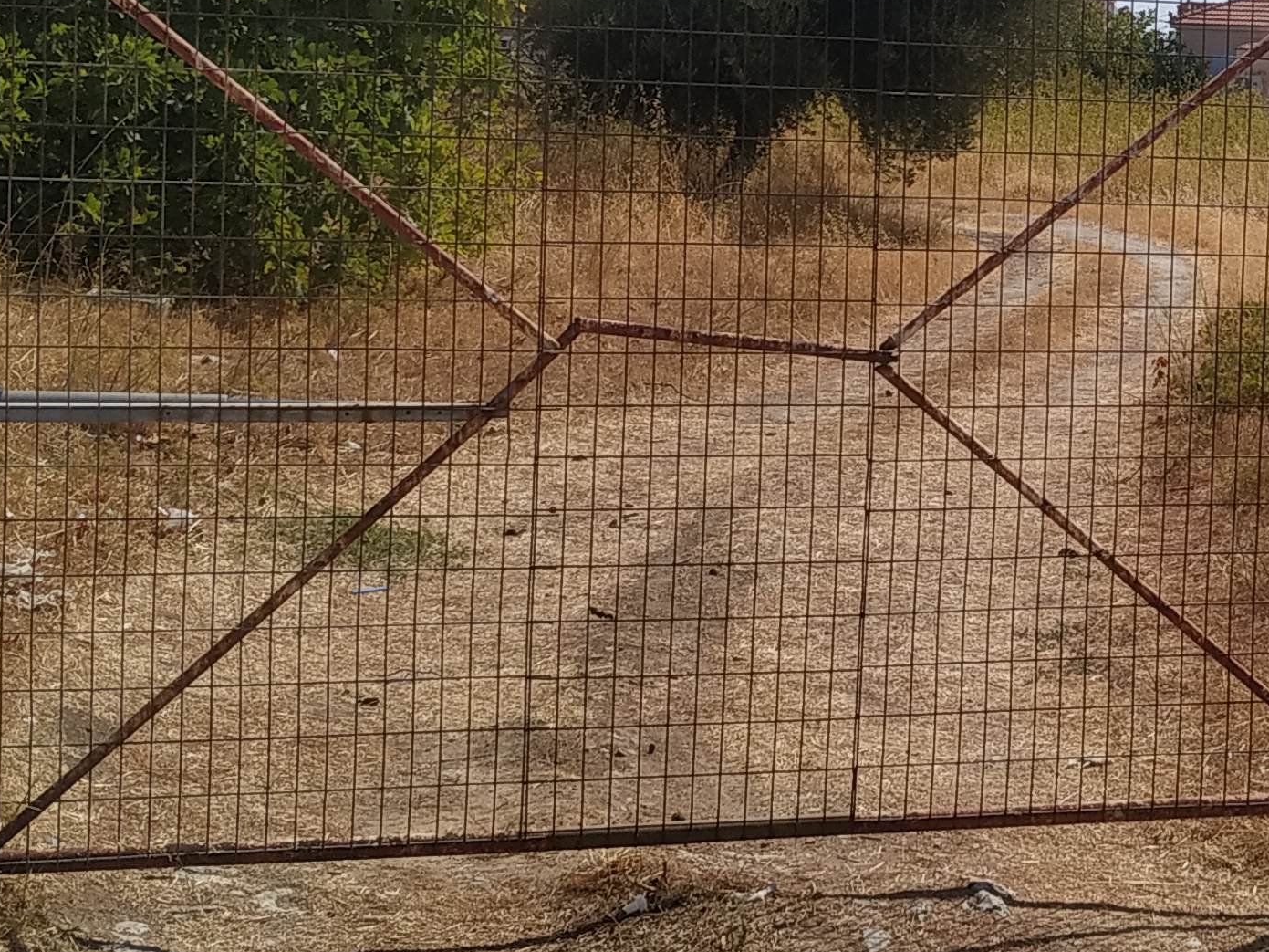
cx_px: 1170
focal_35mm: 69
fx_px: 2529
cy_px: 100
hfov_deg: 27.1
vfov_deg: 20.9
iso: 100
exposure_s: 1/3374
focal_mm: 3.94
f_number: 1.9
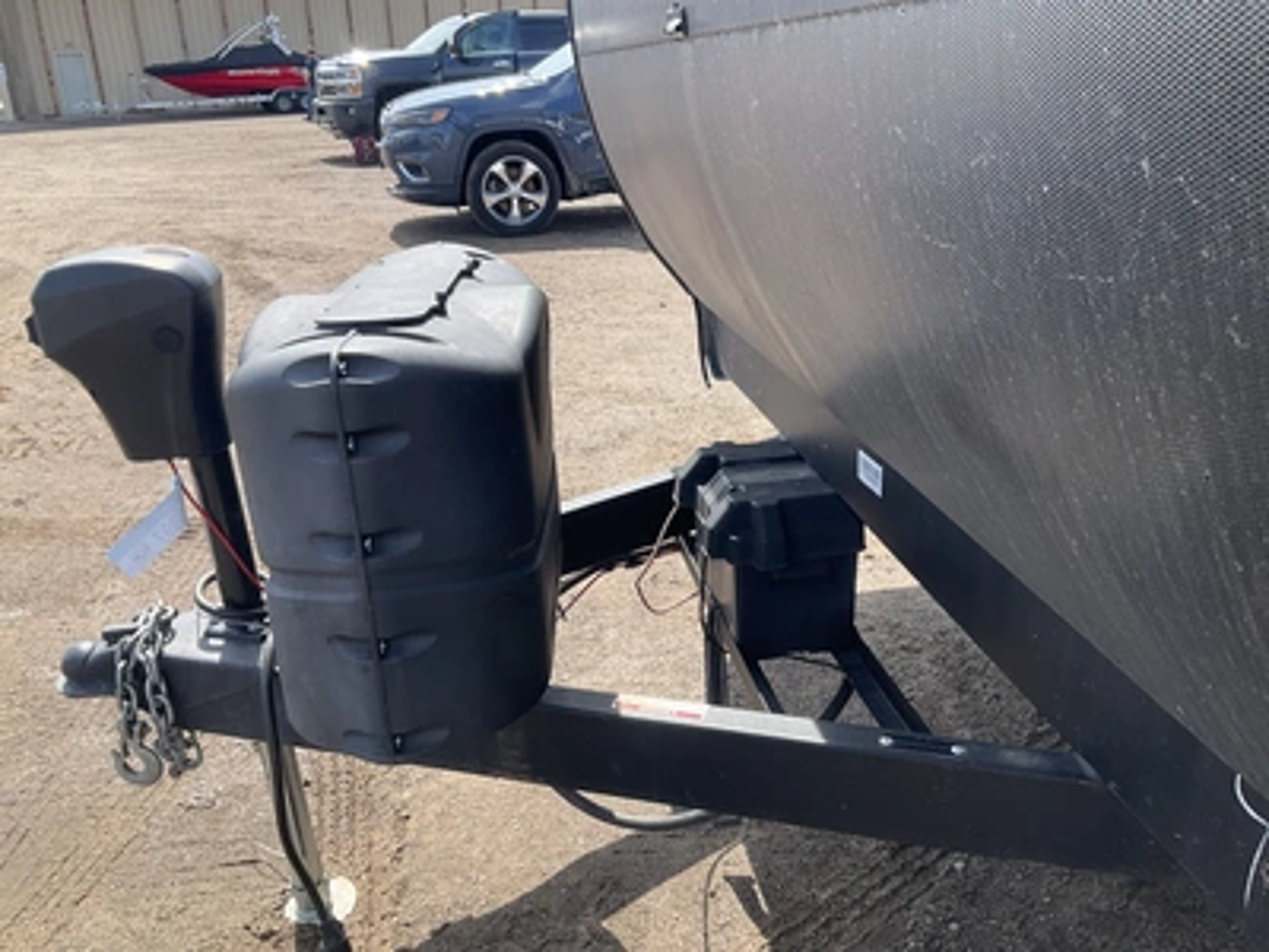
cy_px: 476
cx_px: 634
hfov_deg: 61.7
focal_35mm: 29
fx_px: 1063
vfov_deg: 48.2
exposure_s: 1/551
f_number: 1.8
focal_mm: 3
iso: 25
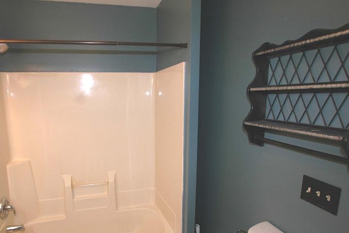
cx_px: 139
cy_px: 132
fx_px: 204
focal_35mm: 21
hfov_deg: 80.3
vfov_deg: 59.3
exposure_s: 1/80
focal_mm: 10
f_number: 4.5
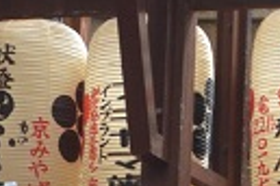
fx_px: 2831
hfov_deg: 5.5
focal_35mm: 364
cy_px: -56
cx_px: 649
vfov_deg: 3.8
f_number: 8
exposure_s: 1/250
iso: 640
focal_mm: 34
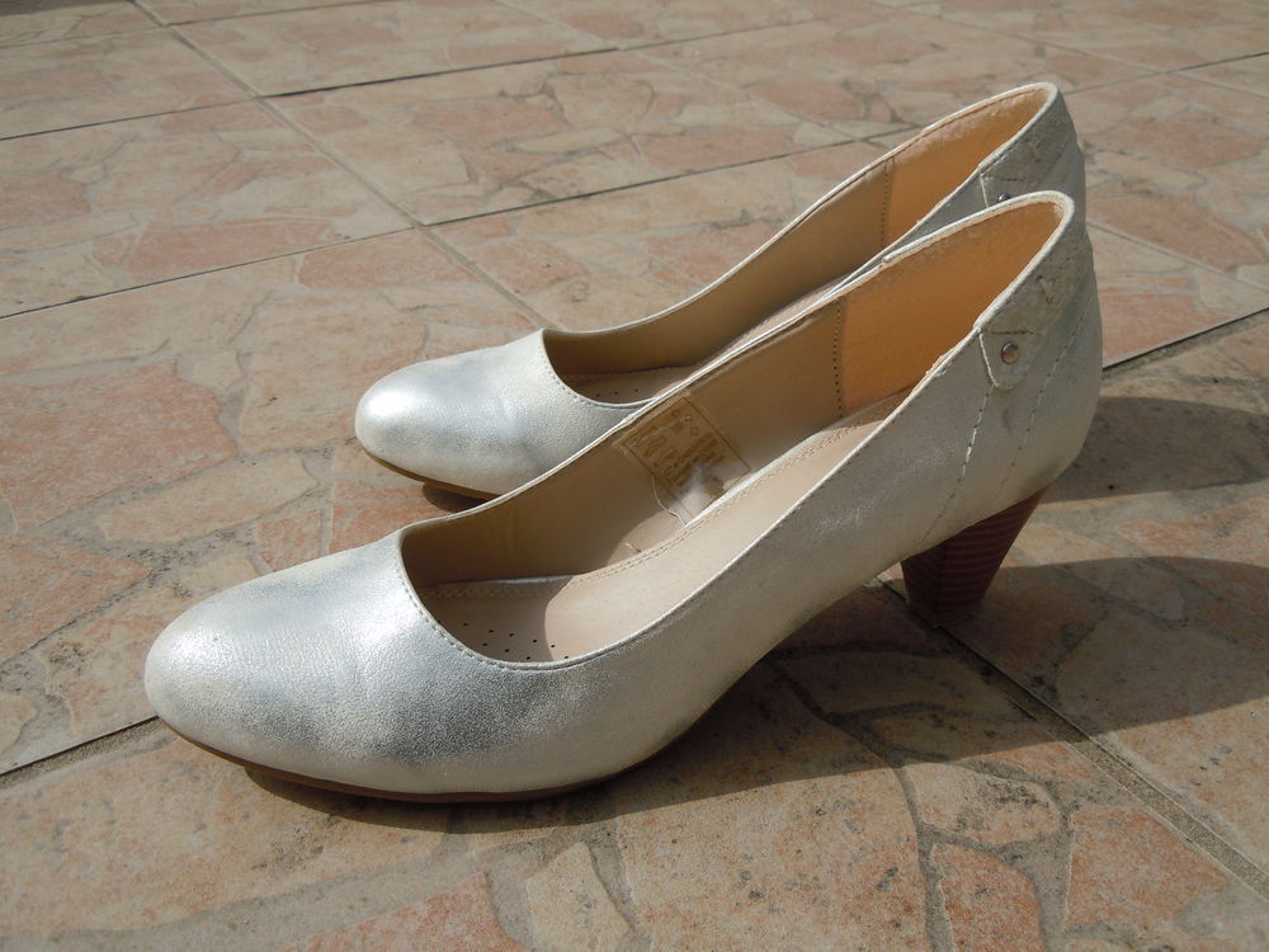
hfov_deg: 60.0
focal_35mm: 30
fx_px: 1100
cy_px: 476
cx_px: 634
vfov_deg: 46.8
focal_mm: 5.4
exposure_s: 1/500
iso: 100
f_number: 7
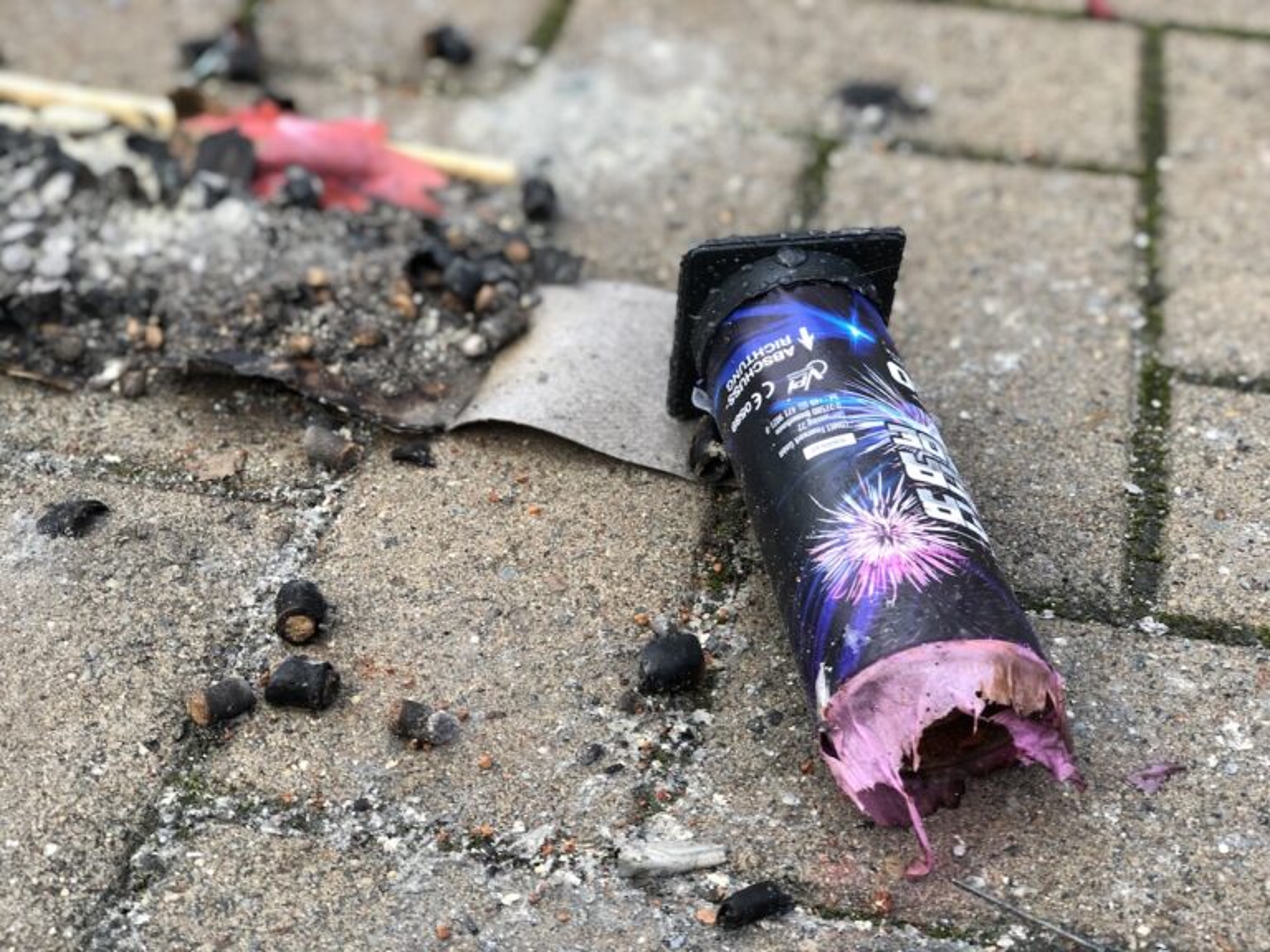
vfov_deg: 25.7
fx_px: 2091
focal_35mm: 57
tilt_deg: -38.7
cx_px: 635
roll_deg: -1.5
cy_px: 476
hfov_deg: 33.8
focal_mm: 6.6
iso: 20
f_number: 2.8
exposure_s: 1/40
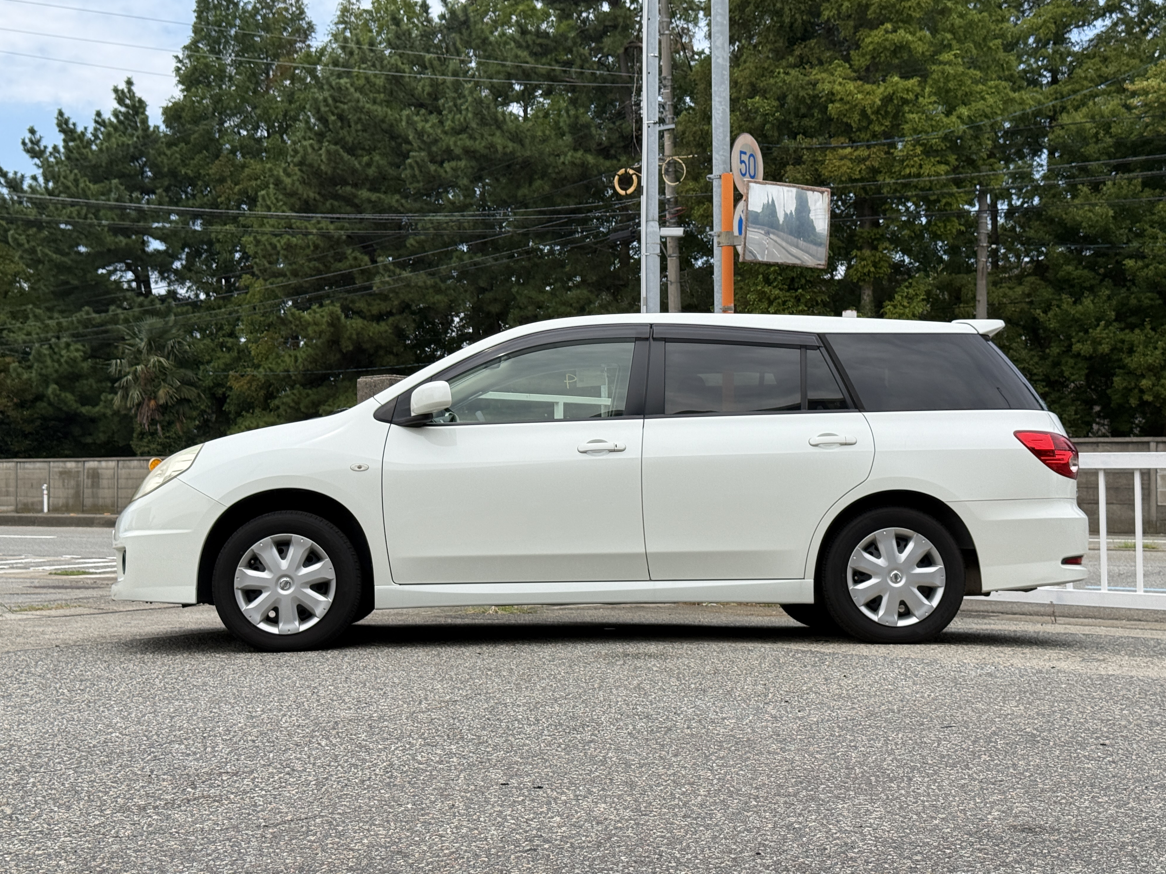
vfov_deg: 29.7
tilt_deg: +1.6
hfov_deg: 38.9
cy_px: 429
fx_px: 1650
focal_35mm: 49
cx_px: 593
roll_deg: +0.3
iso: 80
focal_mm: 6.76
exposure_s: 1/3378
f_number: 1.78
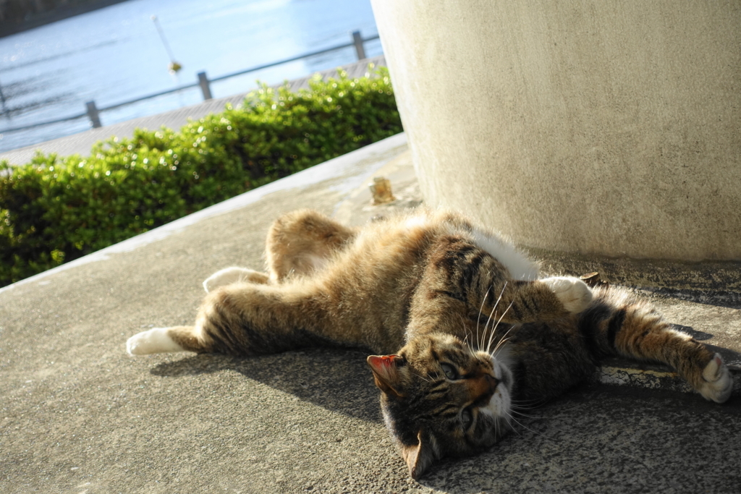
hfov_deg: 30.1
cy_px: 247
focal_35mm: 67
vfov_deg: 20.3
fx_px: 1379
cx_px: 370
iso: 125
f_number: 4
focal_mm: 24.64
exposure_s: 1/640
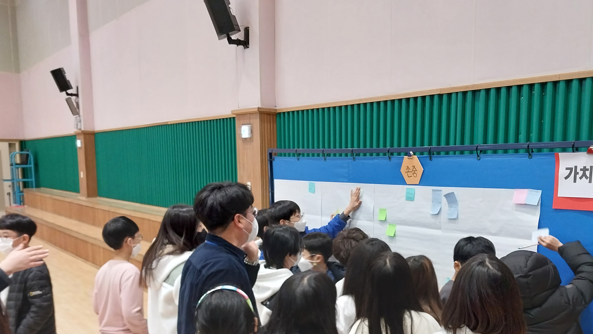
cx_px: 342
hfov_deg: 55.0
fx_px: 566
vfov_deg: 31.9
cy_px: 270
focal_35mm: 36
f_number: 1.8
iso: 160
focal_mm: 4
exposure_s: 1/60
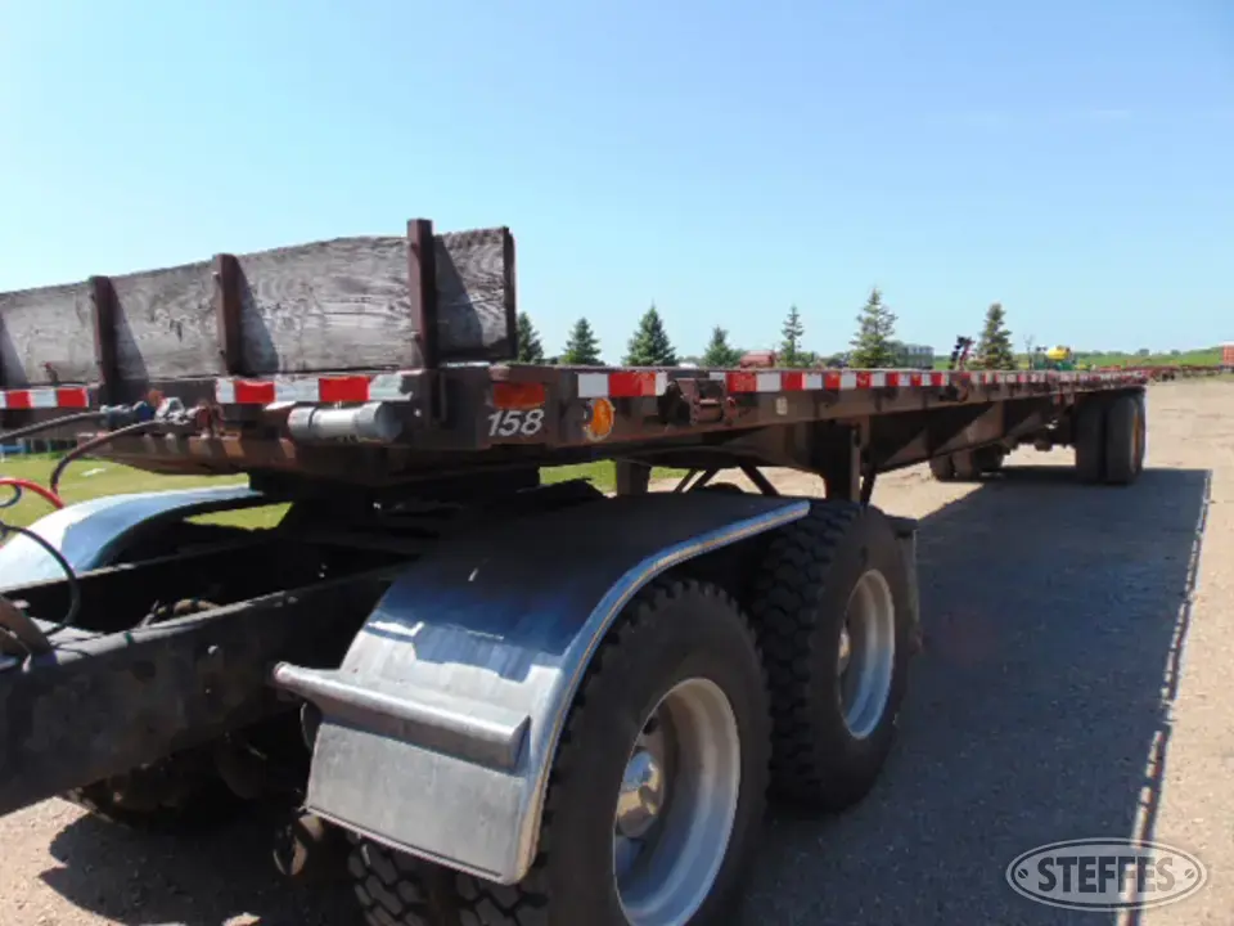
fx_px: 891
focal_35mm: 25
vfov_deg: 54.9
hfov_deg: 69.4
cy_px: 463
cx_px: 617
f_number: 7.7
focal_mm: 4.5
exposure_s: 1/200
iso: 80
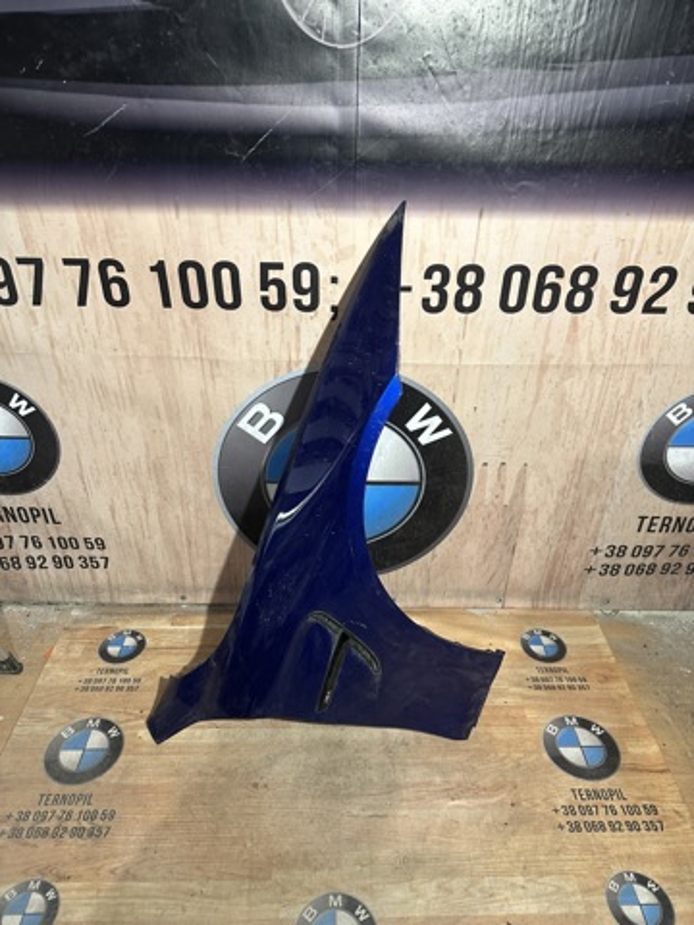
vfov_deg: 71.6
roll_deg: -1.3
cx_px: 347
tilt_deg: -31.6
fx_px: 642
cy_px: 462
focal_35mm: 24
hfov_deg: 56.8
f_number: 1.78
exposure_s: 1/50
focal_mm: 6.86
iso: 160
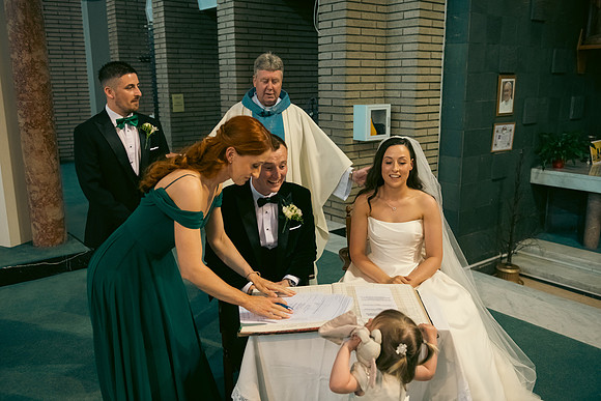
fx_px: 534
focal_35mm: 32
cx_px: 300
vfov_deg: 41.1
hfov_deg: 58.7
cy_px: 200
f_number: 3.5
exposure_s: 1/160
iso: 1000
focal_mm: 32
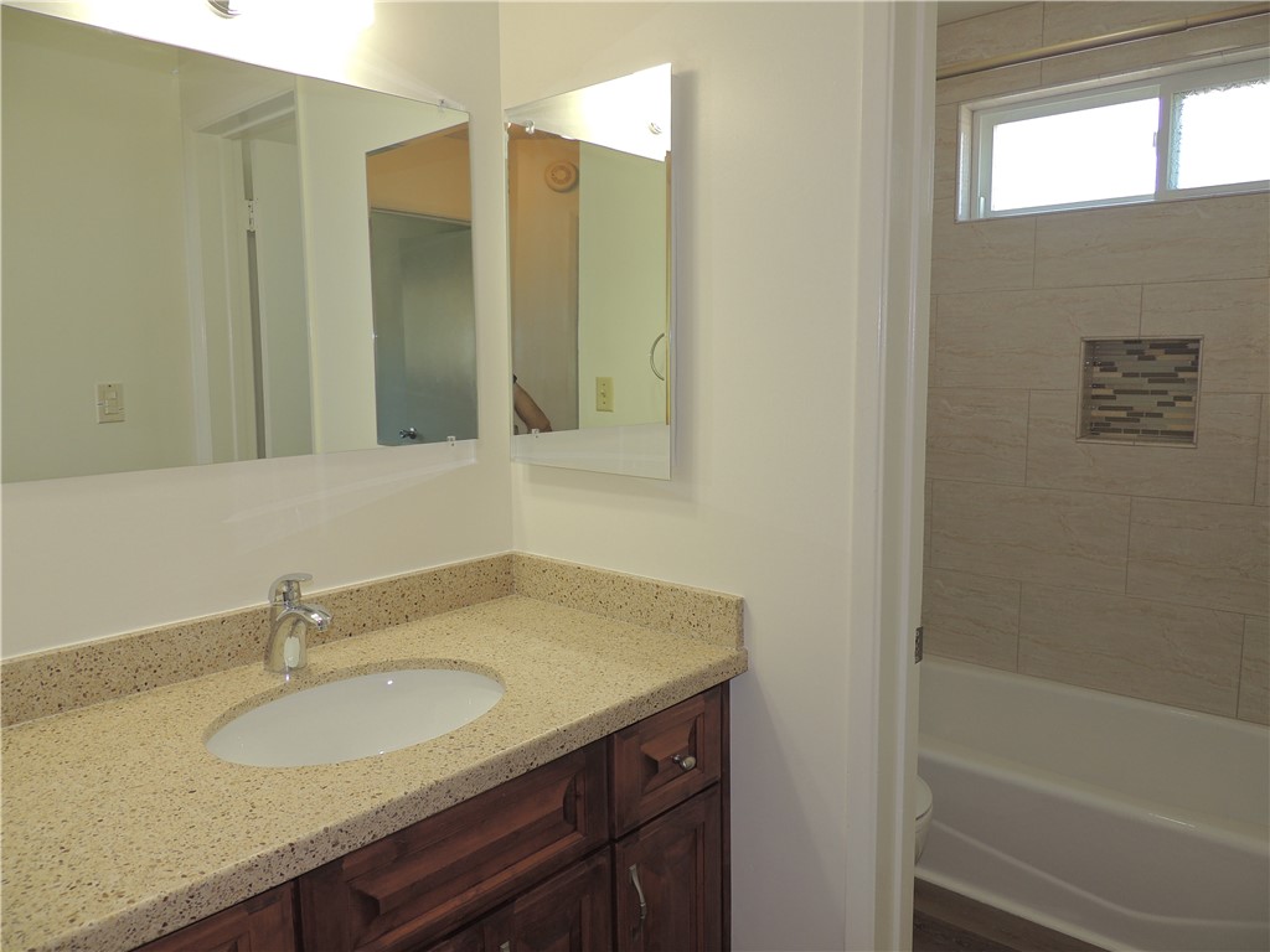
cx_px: 635
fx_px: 881
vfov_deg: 56.8
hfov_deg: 71.6
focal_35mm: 24
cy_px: 476
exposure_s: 1/50
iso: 100
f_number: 3
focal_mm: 4.3
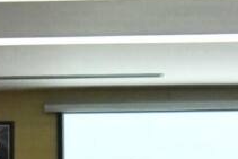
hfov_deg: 11.7
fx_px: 1158
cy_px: 279
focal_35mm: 175
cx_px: 130
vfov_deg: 7.6
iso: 6400
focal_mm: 36
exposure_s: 1/200
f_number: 7.1
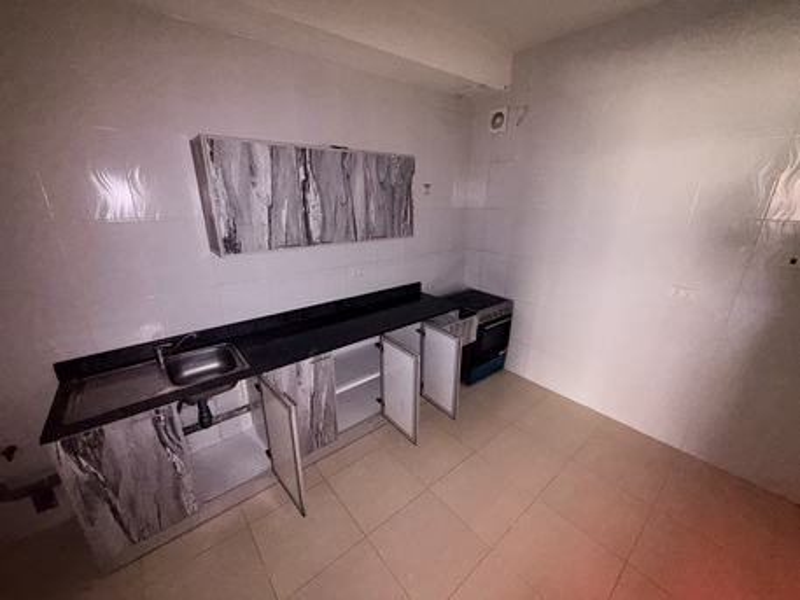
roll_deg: +0.1
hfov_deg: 102.0
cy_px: 300
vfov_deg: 85.7
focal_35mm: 14
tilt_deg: -17.6
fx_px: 324
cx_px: 400
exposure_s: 1/33
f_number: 2.2
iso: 250
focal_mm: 2.22
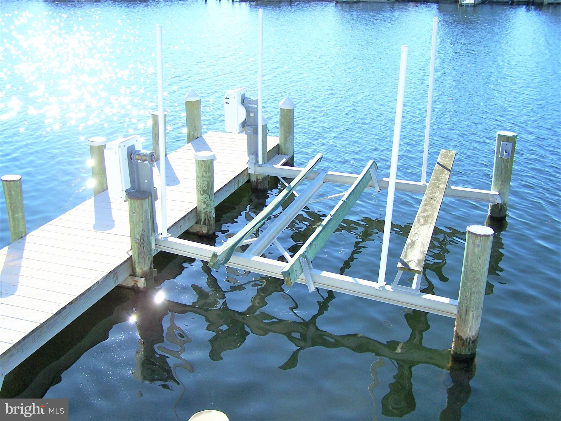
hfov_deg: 49.0
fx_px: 616
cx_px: 280
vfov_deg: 37.7
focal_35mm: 38
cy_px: 210
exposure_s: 1/750
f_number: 2.8
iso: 80
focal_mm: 6.3
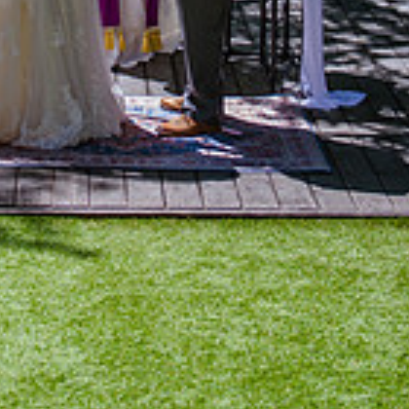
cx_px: 50
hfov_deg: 12.9
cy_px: -150
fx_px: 1791
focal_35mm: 134
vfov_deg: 12.5
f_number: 3.5
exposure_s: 1/500
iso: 160
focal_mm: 38
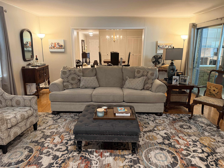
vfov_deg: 56.8
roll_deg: +0.0
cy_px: 84
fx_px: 155
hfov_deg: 71.6
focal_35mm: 24
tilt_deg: -13.8
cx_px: 112
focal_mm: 6.76
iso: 500
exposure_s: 1/60
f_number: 1.78
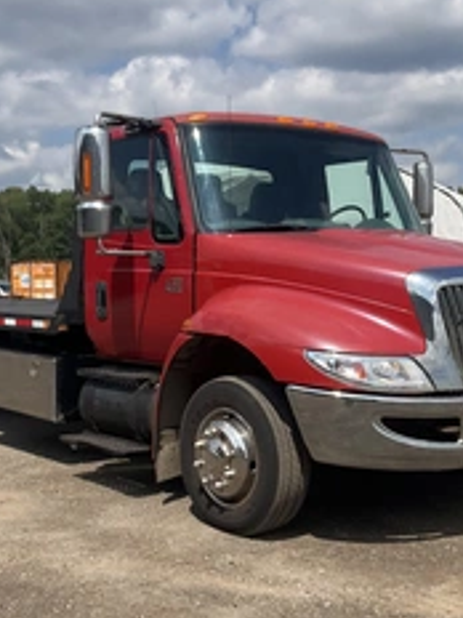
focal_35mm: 50
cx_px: 213
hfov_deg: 29.1
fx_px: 892
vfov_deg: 38.1
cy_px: 341
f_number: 1.8
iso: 25
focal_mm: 3
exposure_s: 1/2427
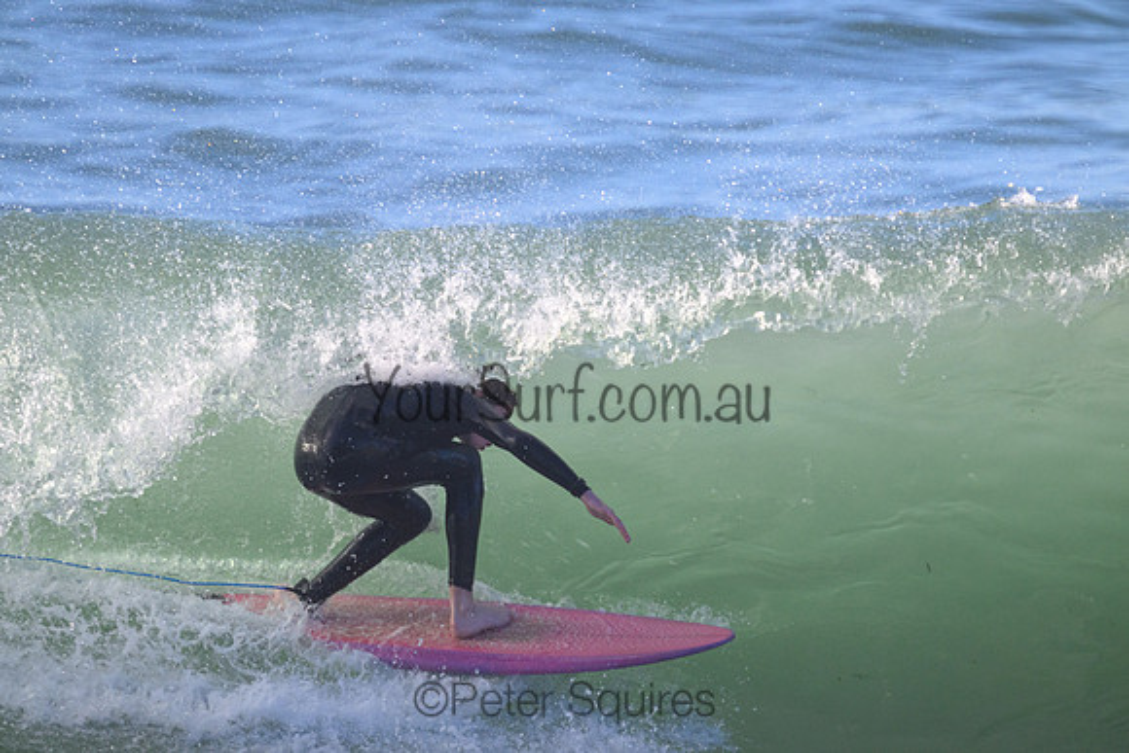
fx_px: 25094
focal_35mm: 800
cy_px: 376
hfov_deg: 2.6
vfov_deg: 1.7
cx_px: 564
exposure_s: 1/2000
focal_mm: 800
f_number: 11
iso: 1600
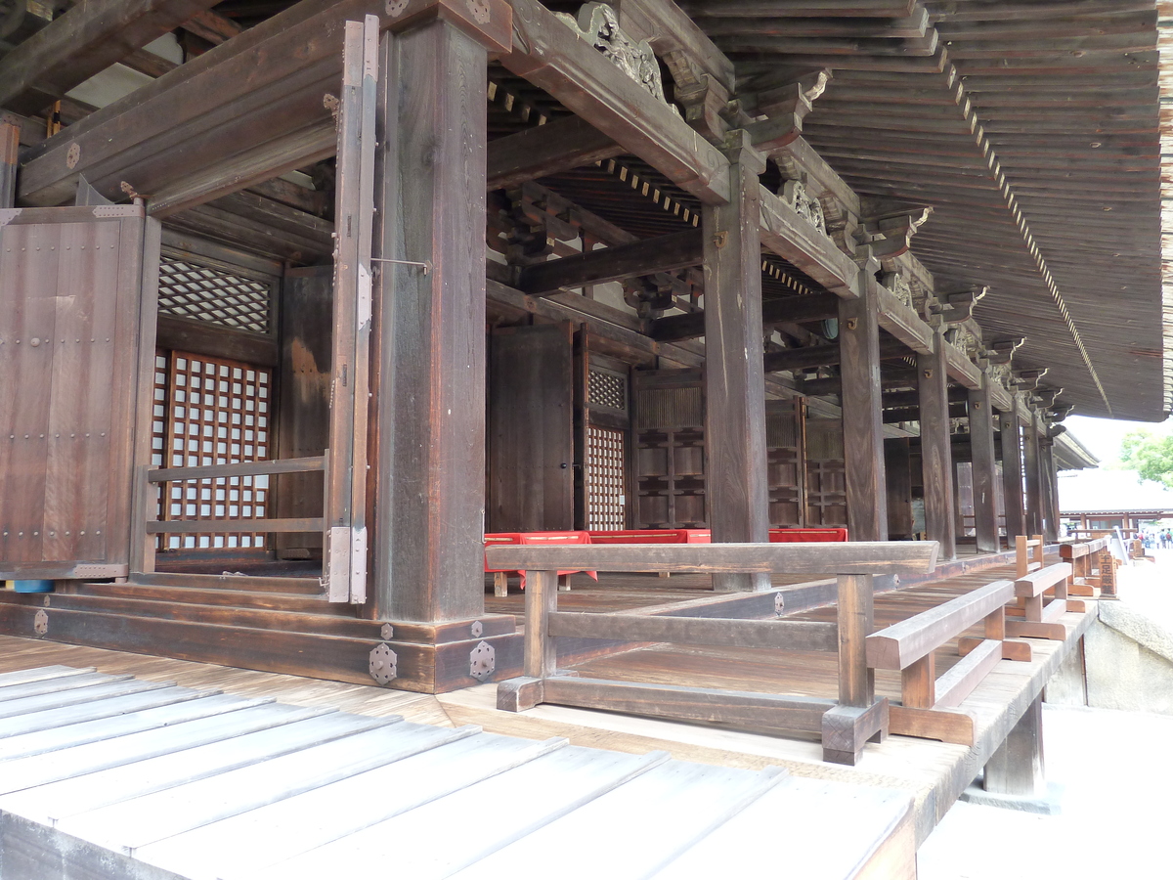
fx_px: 847
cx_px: 586
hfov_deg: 69.4
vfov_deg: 54.9
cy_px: 440
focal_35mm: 25
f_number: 3.3
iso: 125
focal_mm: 4.1
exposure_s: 1/50
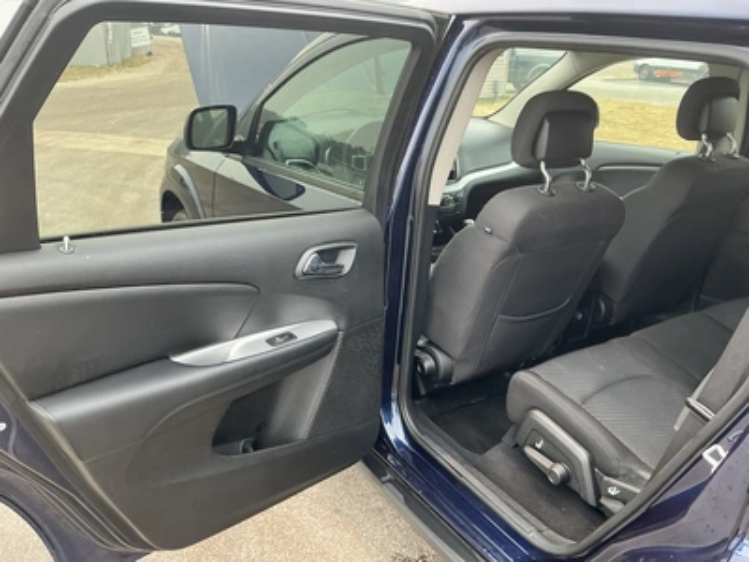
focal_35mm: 28
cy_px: 281
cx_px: 374
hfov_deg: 63.4
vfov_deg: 49.7
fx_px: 606
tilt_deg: -17.9
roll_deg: -2.4
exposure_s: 1/166
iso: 25
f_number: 1.8
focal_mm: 3
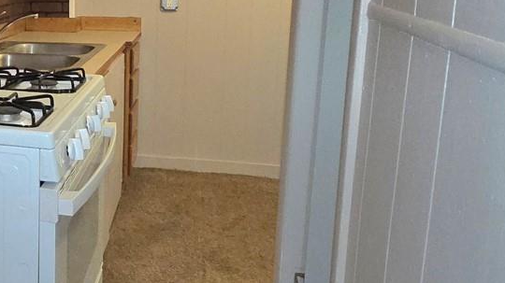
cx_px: 40
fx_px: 562
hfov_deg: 43.7
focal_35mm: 42
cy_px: 63
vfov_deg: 27.8
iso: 200
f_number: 2.2
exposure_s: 1/60.2
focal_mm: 2.2
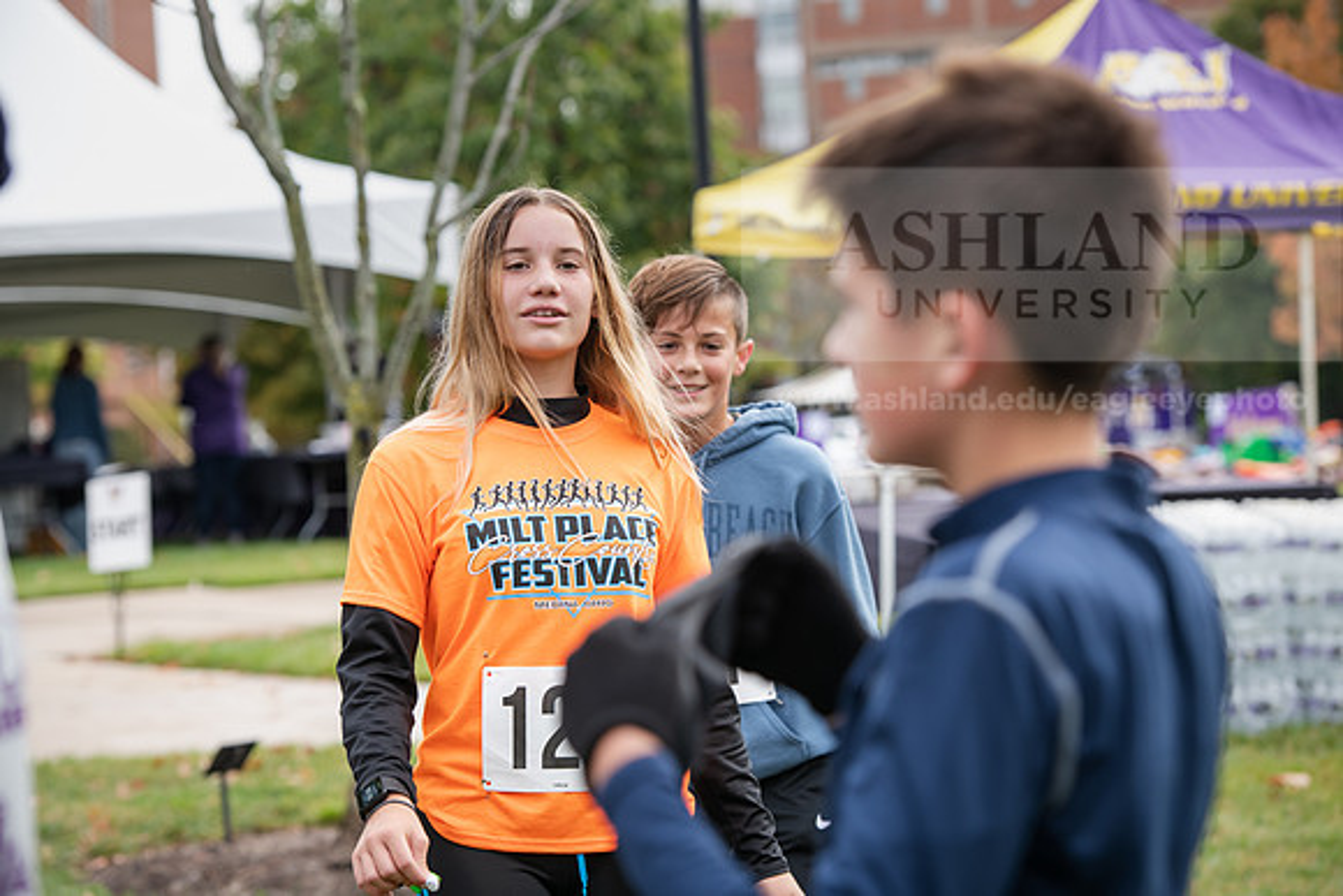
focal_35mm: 116
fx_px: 4328
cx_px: 672
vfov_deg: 11.8
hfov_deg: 17.6
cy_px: 448
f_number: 5
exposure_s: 1/320
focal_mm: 116
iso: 400
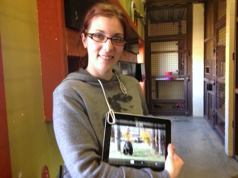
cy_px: 89
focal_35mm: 33
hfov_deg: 55.3
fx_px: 227
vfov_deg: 43.0
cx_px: 119
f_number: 2.4
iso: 125
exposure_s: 1/20
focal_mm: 4.13
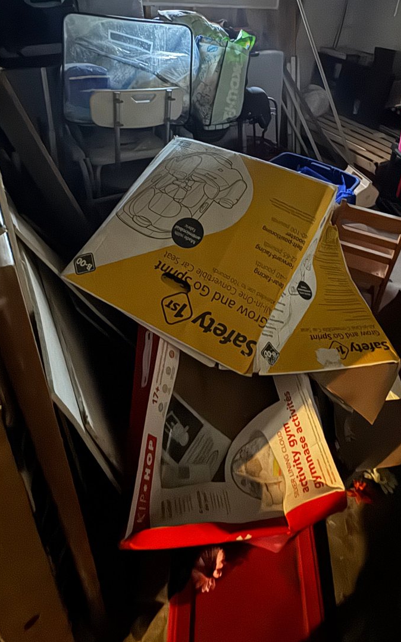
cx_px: 237
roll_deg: -4.8
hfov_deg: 54.7
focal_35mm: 22
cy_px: 180
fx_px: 385
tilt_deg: -29.6
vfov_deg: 75.3
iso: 2500
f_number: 2.2
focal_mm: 2.22
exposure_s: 1/7
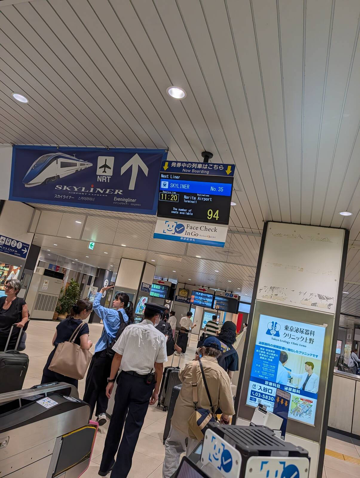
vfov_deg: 71.5
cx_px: 180
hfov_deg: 56.9
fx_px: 332
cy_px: 239
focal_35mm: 24
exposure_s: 1/907
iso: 33
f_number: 1.68
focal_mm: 6.9
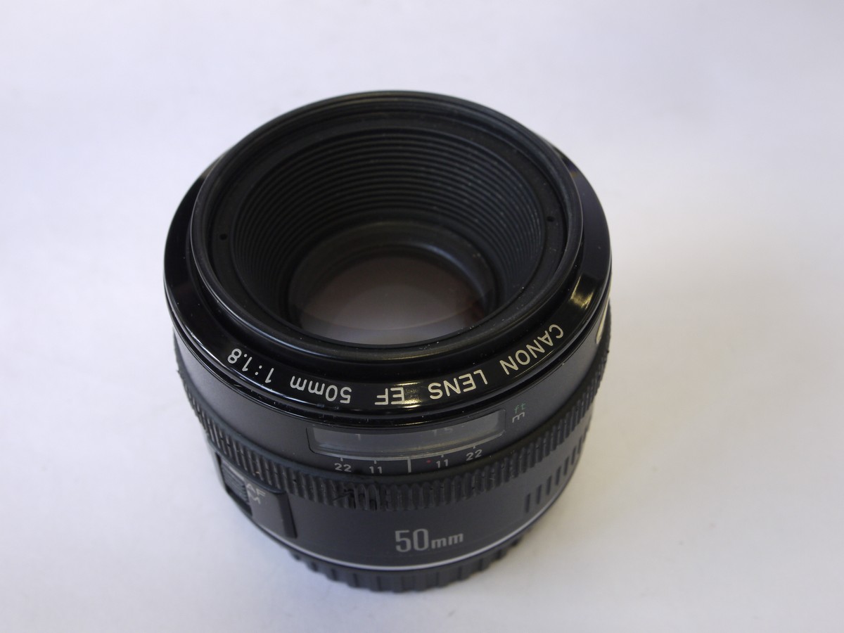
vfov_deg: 30.3
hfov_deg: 39.7
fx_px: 1170
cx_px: 422
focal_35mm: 48
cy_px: 316
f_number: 9
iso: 400
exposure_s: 1/13
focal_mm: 24
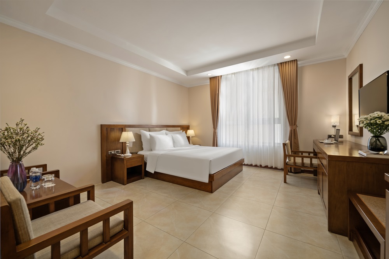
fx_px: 151
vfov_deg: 81.2
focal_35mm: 14
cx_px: 194
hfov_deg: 104.3
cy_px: 130
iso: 160
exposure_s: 1/3
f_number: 9
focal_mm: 14
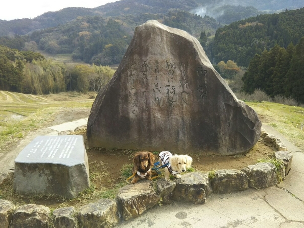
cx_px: 155
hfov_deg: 55.4
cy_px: 117
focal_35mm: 33
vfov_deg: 42.9
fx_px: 290
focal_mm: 4
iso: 25
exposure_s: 1/320
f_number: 2.2
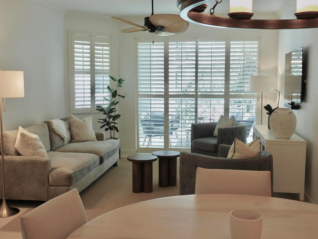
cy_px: 120
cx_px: 159
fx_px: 367
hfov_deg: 46.8
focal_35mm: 40
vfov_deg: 36.0
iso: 125
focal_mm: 7.2
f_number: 3.8
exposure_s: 1/30
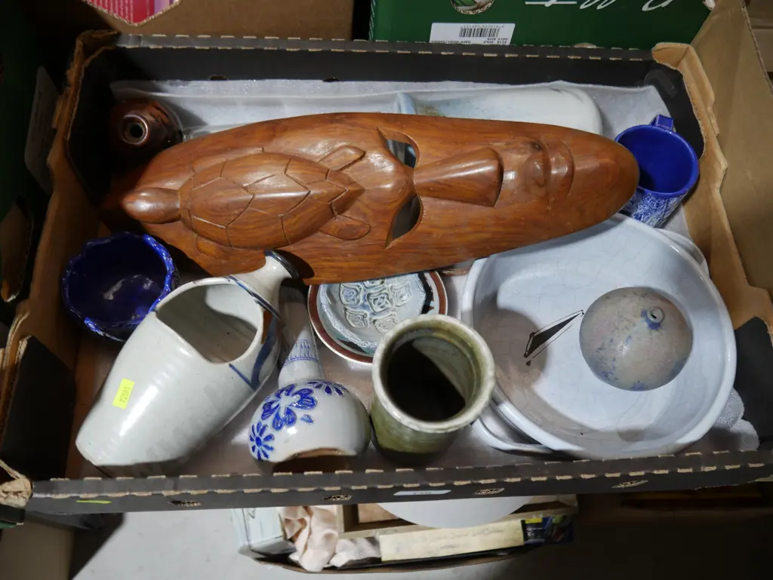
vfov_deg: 49.8
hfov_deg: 63.4
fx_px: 626
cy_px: 290
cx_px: 386
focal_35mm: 28
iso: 320
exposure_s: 1/60
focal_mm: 14
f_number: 3.5
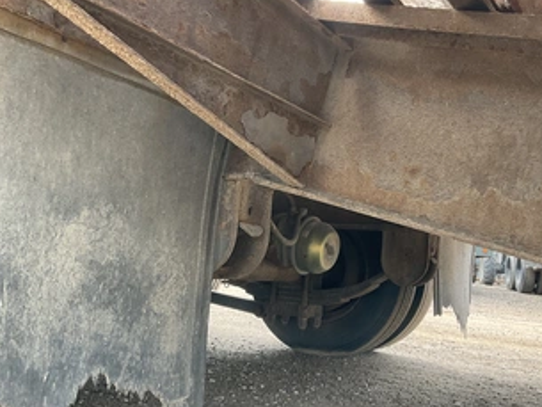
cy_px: 199
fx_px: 595
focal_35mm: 38
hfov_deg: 48.8
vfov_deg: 37.7
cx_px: 313
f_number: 1.8
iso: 40
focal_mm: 3
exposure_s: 1/122
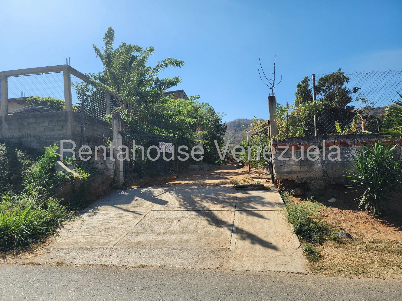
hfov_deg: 73.9
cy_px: 150
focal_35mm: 23
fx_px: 267
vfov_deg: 58.9
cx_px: 201
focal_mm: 6.4
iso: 12
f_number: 1.8
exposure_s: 1/1225
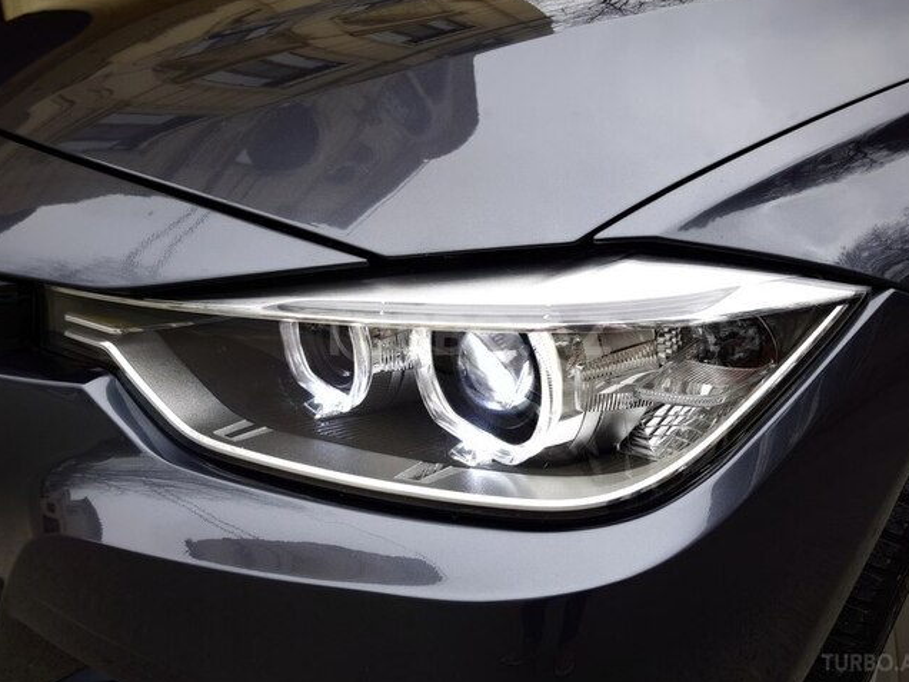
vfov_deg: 51.4
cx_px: 465
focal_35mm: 27
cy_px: 334
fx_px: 709
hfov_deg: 65.3
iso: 40
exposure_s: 1/640
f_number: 1.7
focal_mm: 4.2
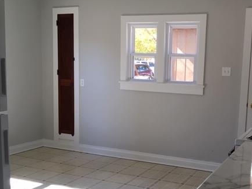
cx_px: 186
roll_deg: -2.3
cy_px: 113
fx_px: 313
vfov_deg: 33.5
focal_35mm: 43
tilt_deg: -8.3
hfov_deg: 42.6
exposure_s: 1/30
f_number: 2.2
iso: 32
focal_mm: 4.15
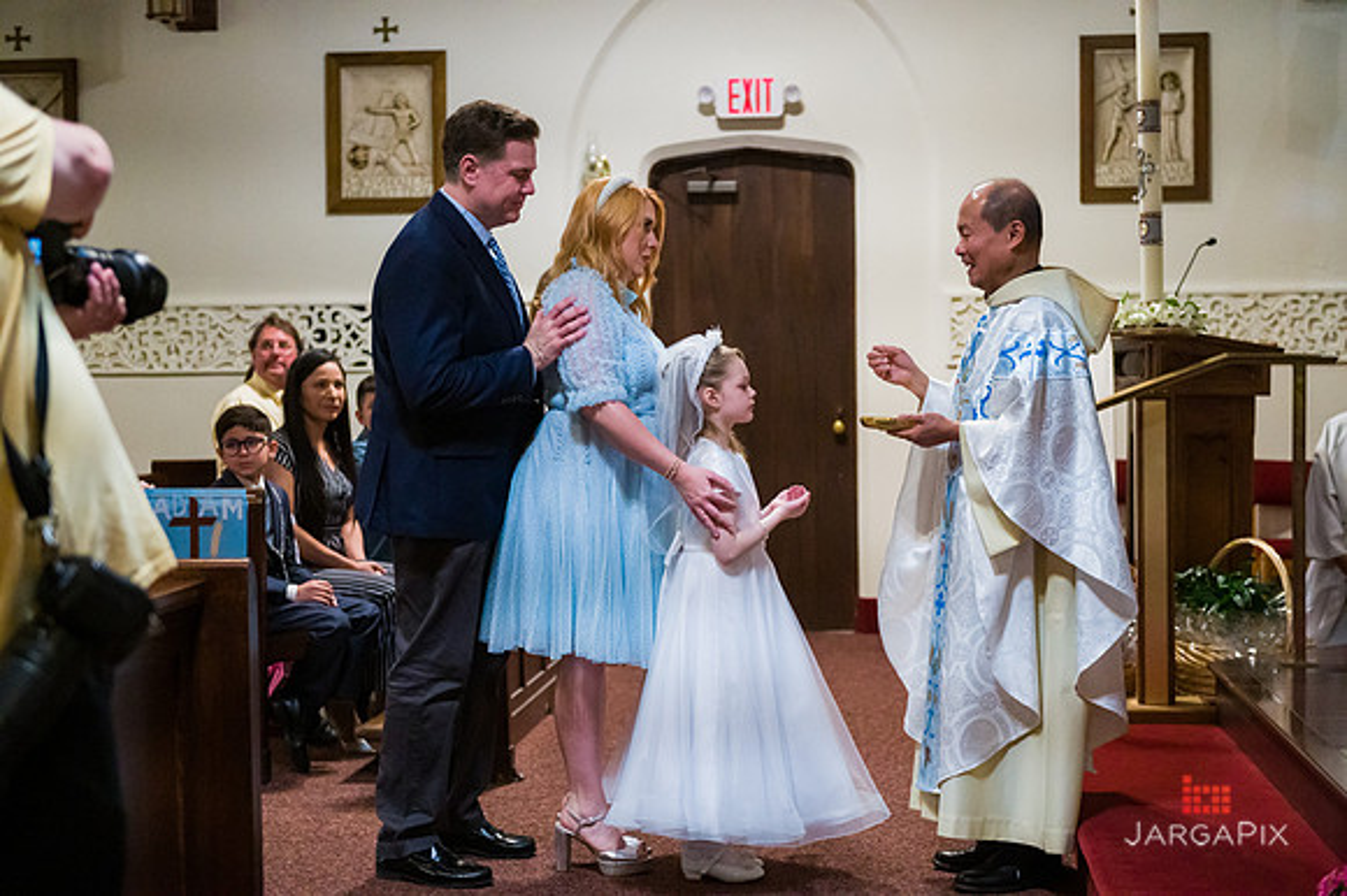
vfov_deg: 22.6
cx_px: 674
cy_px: 448
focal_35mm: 60
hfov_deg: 33.4
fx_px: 2244
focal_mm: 60
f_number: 3.2
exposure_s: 1/400
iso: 6400
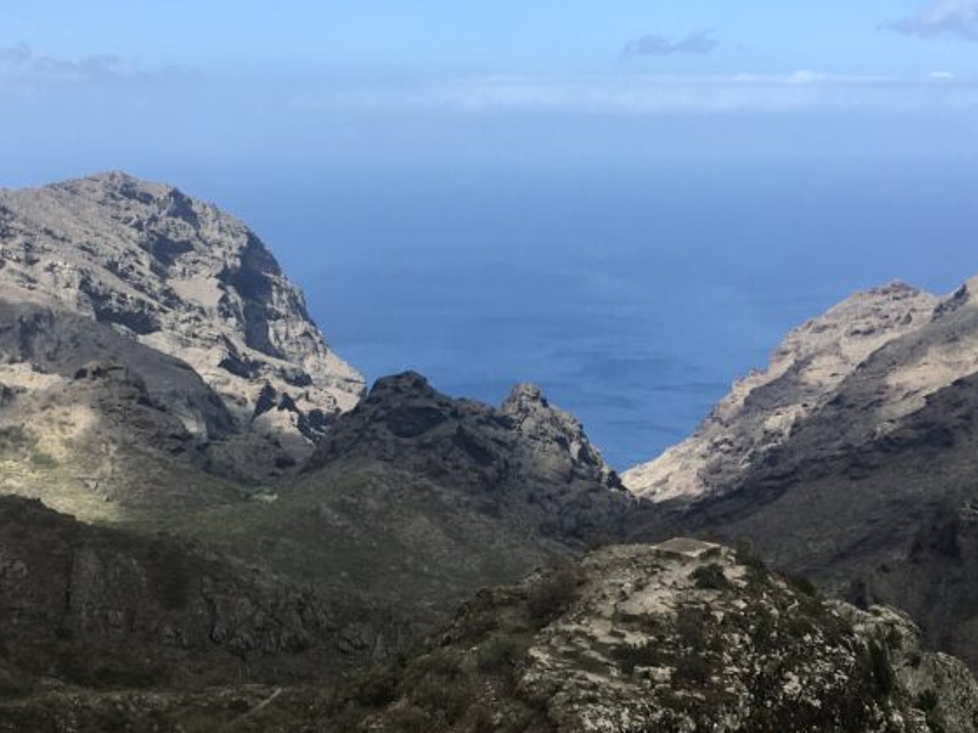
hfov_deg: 36.2
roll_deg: +3.6
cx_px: 496
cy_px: 389
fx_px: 1497
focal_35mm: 53
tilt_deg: -12.5
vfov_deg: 27.5
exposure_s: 1/1054
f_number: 2.2
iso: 25
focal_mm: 4.15
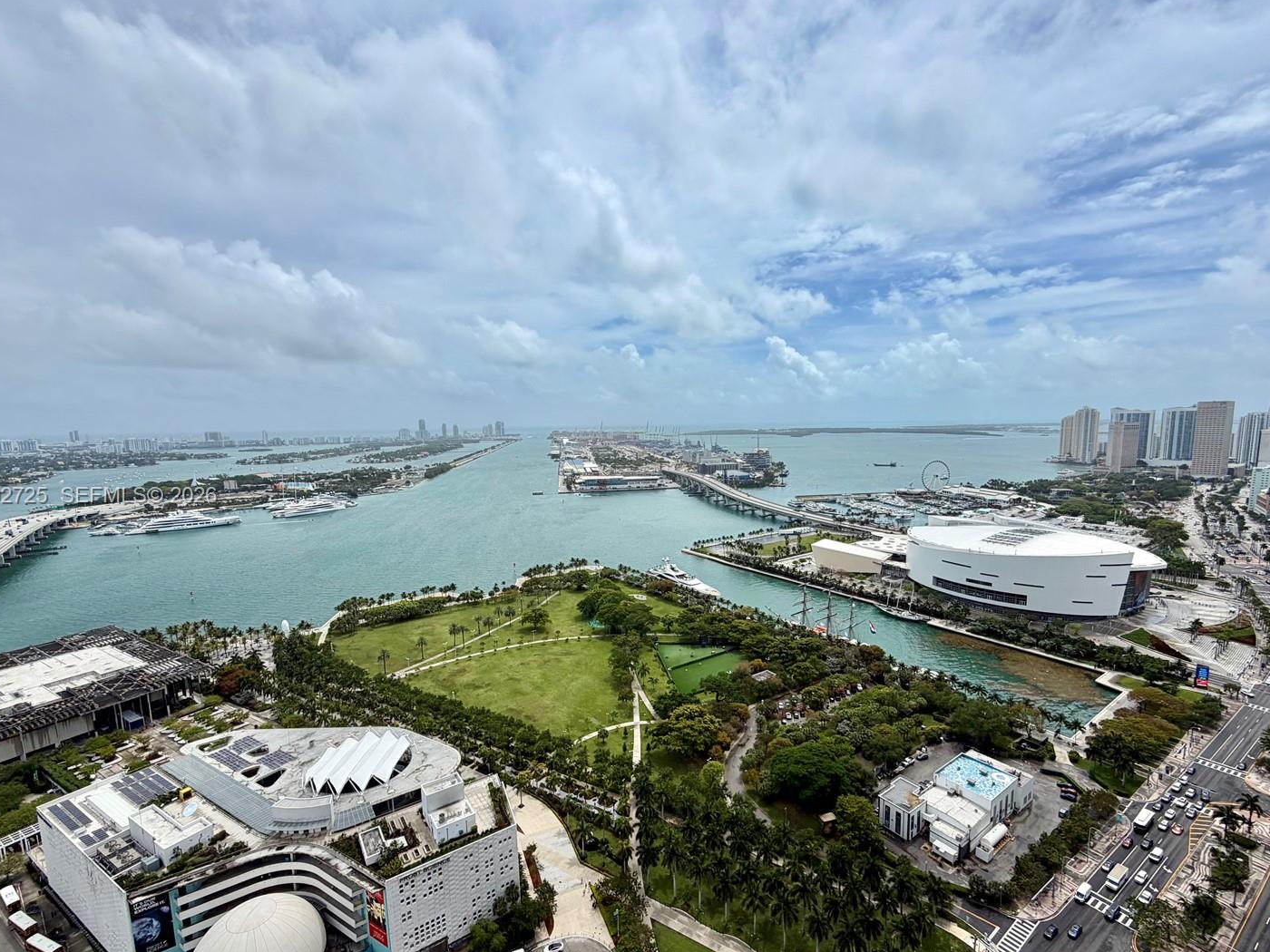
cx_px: 660
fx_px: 587
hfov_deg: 94.4
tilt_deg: -6.7
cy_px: 497
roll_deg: +0.6
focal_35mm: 16
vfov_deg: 78.1
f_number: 2.2
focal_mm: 2.22
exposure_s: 1/1745
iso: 20
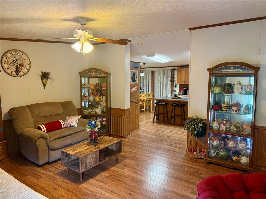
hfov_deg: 71.6
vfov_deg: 56.8
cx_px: 133
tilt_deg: -5.5
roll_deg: -0.2
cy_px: 100
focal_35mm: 24
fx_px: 184
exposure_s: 1/60
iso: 320
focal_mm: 6.76
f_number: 1.78
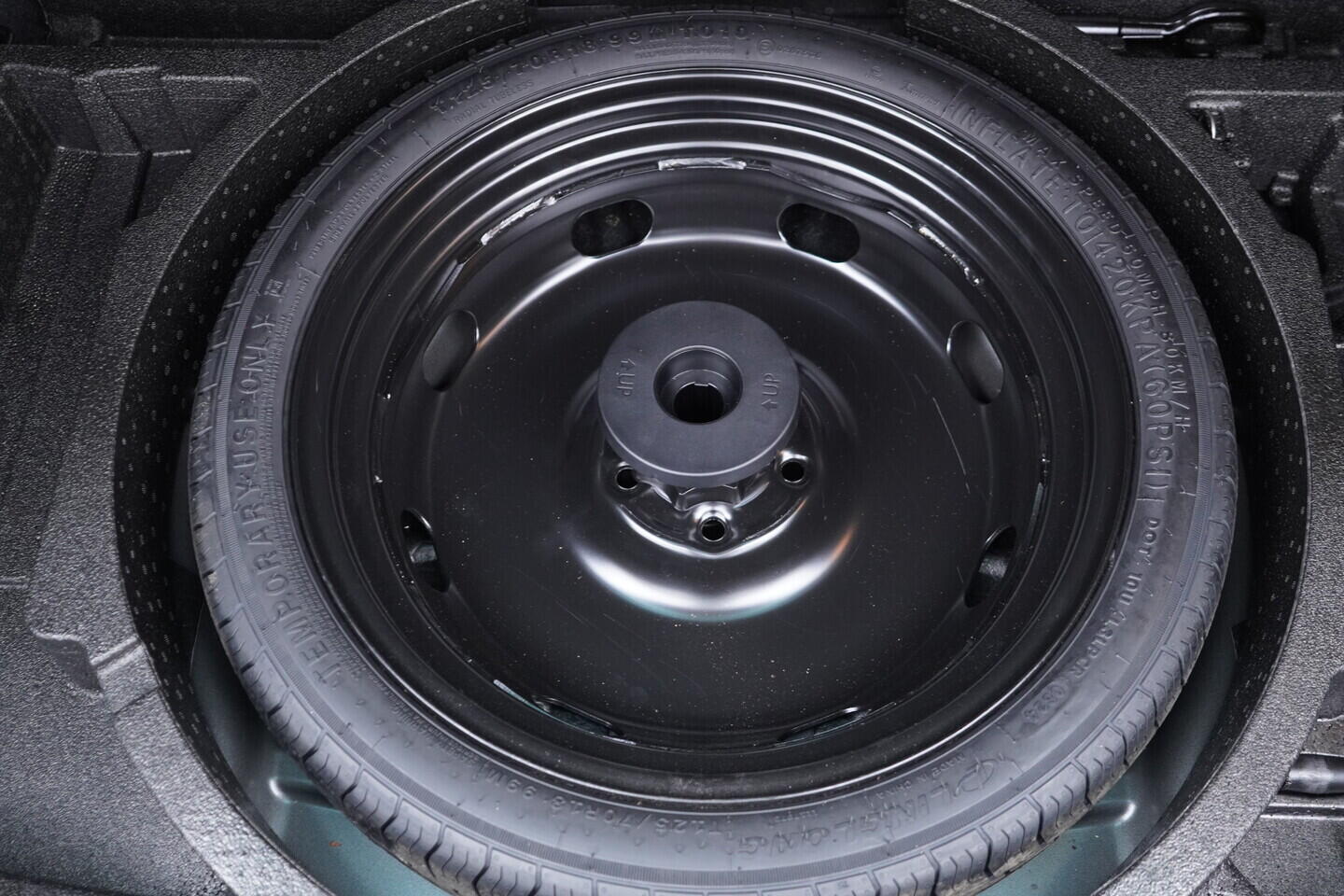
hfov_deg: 53.1
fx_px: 1344
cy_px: 448
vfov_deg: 36.9
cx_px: 672
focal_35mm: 36
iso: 1250
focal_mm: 24
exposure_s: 1/40
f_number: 2.8
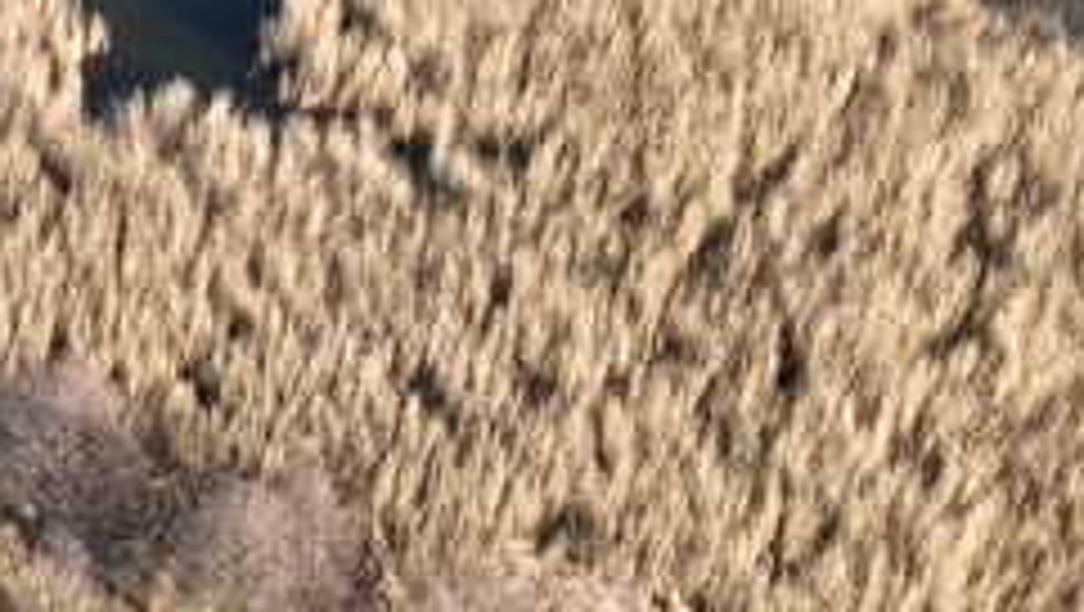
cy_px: -434
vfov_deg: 10.4
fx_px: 3193
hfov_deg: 16.4
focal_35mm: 111
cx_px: -832
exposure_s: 1/320
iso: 100
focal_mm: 12.29
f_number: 2.8
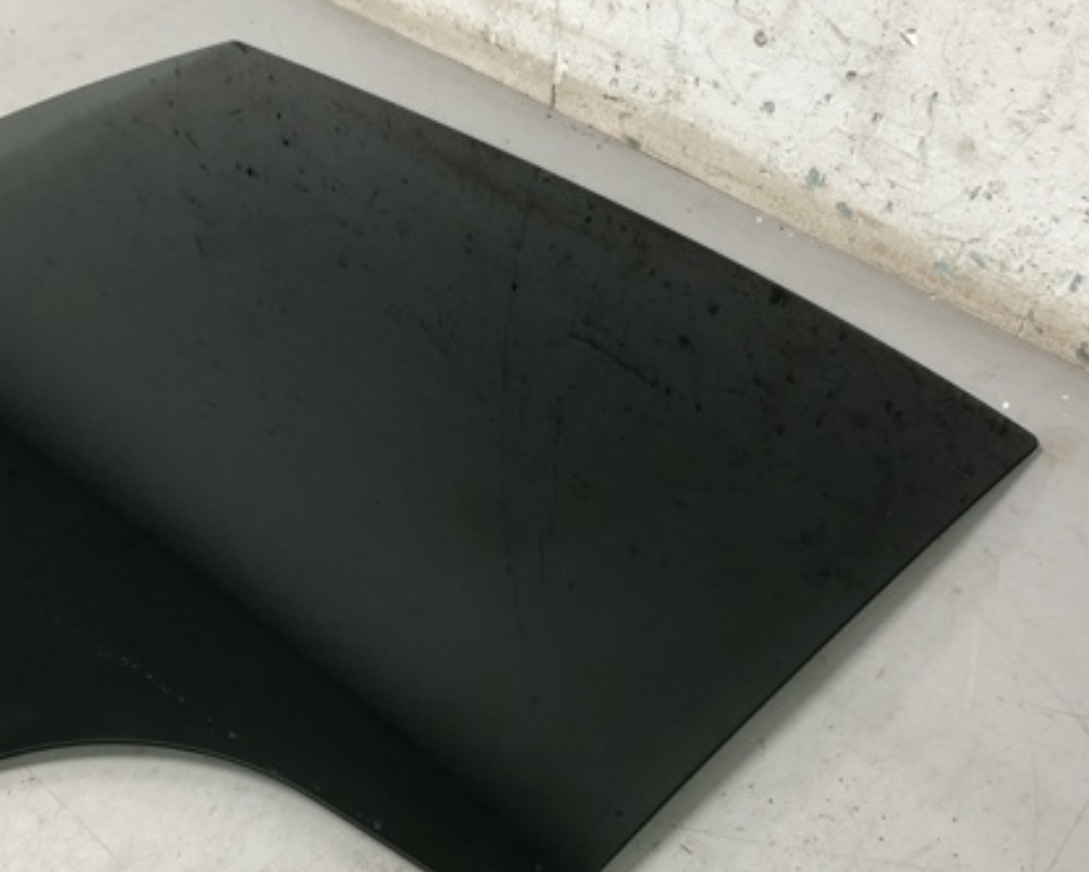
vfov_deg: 35.6
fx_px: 1354
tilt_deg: -49.9
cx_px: 414
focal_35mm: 42
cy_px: 526
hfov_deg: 43.5
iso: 40
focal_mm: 4
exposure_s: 1/20
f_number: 1.8
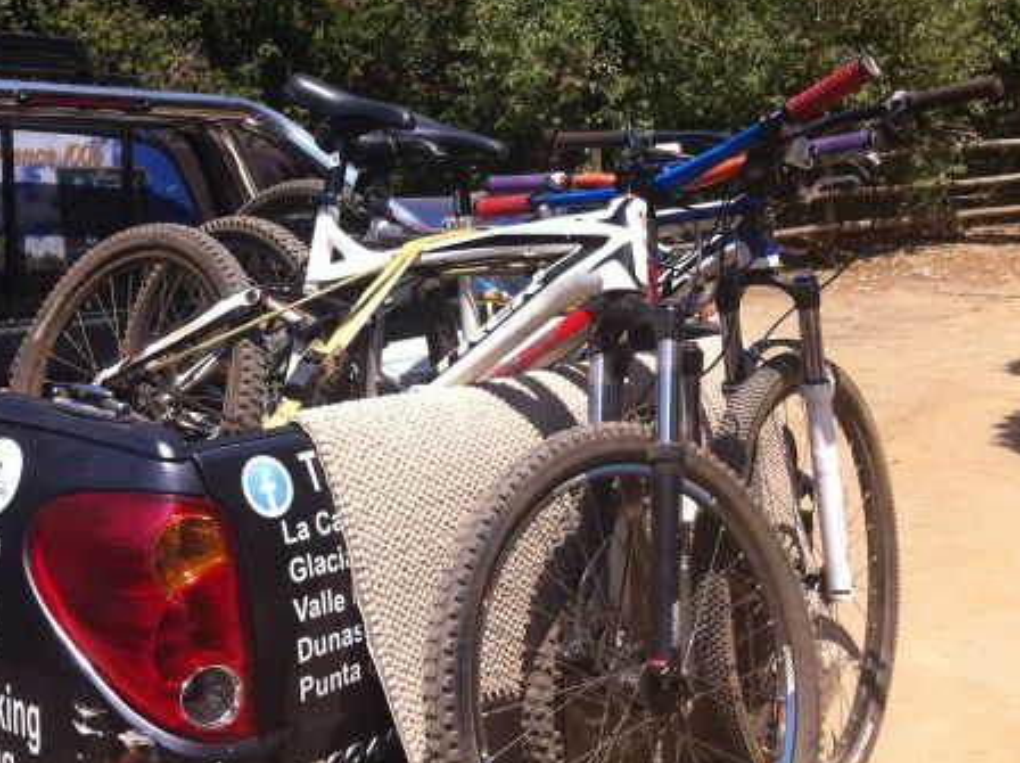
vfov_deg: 28.9
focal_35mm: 50
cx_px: 385
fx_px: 1472
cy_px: 273
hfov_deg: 38.0
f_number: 2.8
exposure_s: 1/887
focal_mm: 3.85
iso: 80
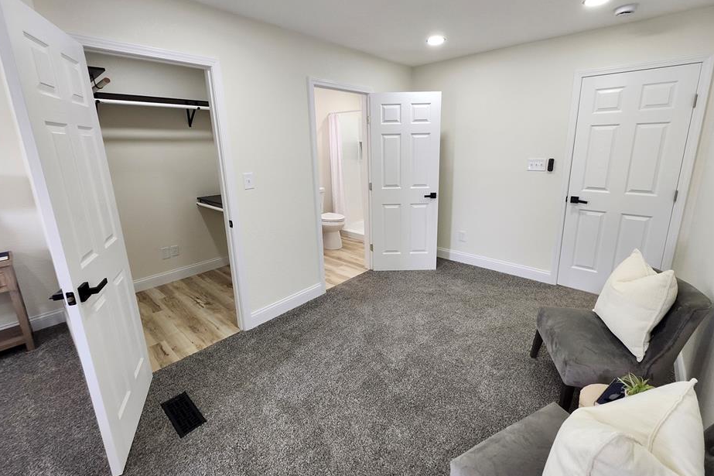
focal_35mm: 15
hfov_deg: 100.3
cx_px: 375
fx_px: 297
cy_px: 209
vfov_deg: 77.0
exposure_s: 1/60
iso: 160
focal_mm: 1.74
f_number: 2.2
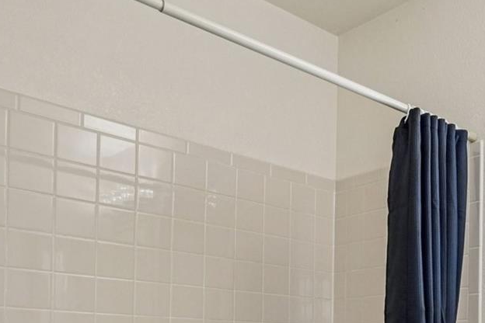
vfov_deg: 28.2
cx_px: 539
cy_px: 373
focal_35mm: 42
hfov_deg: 38.0
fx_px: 570
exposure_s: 1/25
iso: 400
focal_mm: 11
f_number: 8
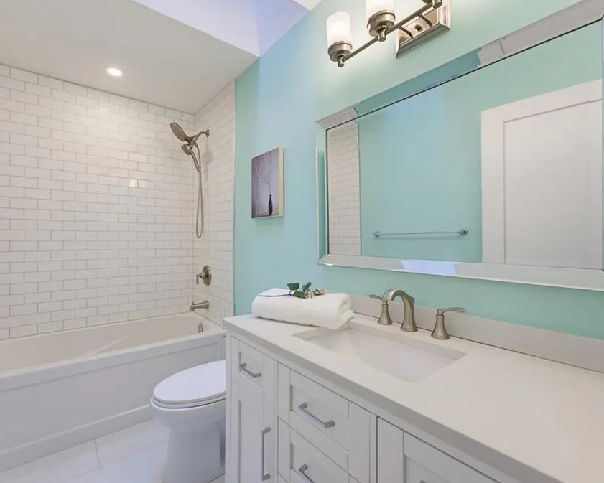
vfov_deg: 80.4
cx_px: 278
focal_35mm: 16
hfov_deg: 92.9
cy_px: 240
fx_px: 286
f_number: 9
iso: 800
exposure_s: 1/13
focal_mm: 14
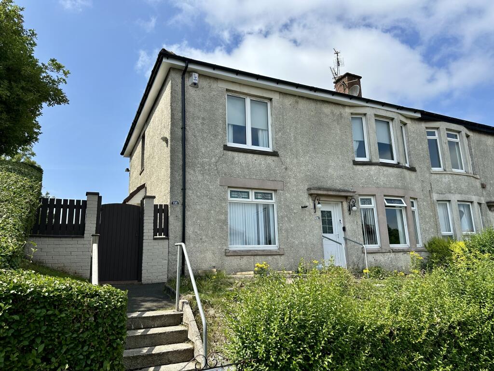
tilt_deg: +12.5
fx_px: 343
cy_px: 186
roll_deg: +2.0
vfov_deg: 56.8
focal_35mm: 24
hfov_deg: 71.6
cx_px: 247
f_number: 1.78
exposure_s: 1/3861
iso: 80
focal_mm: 6.86
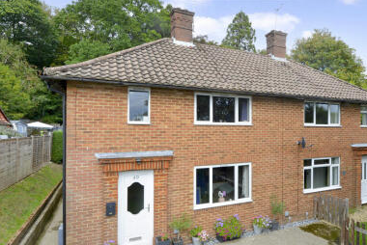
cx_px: 205
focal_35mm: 20
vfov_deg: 62.0
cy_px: 120
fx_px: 204
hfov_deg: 83.6
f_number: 14
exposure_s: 1/80
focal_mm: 16
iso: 400
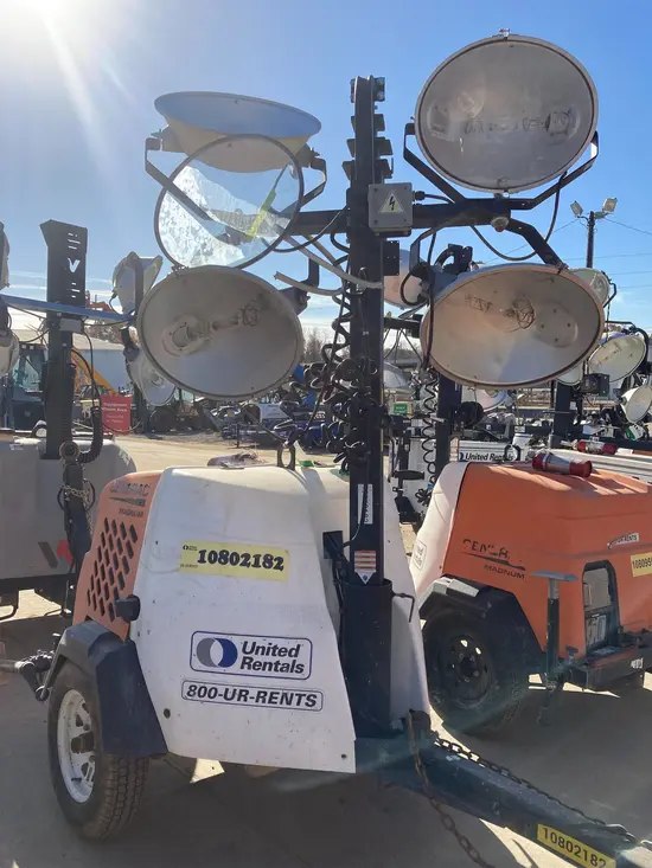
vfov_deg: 63.4
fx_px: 703
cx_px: 326
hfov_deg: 49.8
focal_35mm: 28
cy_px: 434
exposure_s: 1/1946
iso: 20
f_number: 1.8
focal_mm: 3.99
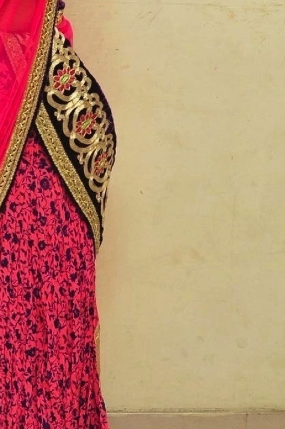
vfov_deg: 17.8
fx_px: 1356
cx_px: 3
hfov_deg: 11.9
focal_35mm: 114
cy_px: 76
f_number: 7.1
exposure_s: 1/125
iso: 1600
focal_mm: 30
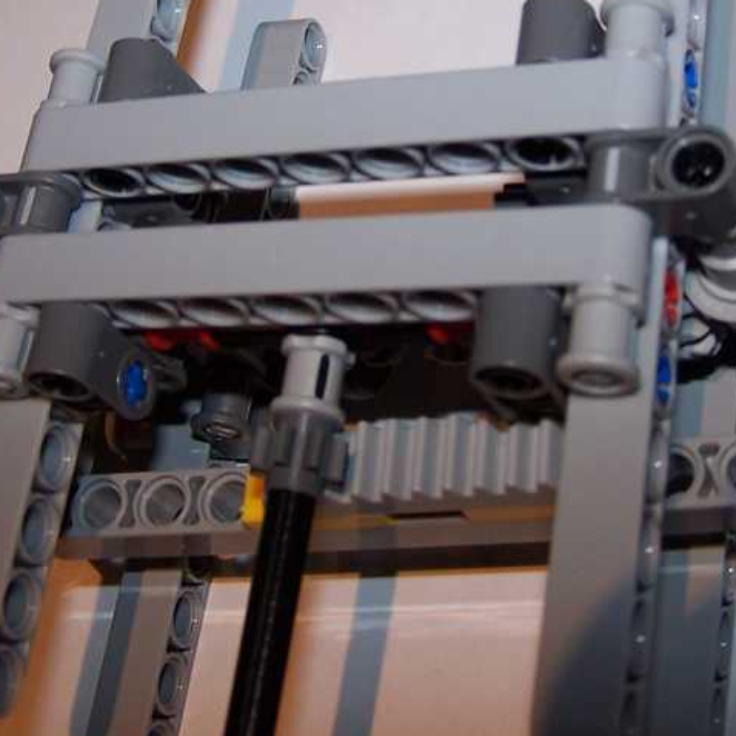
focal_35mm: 72
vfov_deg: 23.8
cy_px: 209
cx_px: 448
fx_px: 1732
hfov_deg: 23.9
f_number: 2.8
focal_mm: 6.3
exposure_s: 1/60
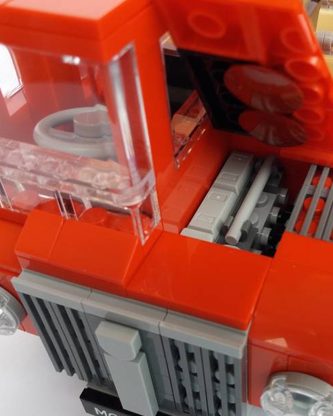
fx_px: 493
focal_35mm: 40
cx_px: 258
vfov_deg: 45.8
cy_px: 204
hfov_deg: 36.3
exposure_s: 1/33
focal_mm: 3.7
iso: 64
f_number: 1.9
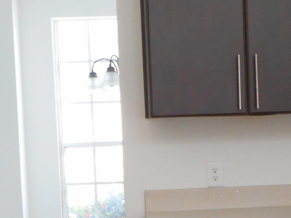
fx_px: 799
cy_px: 195
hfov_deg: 20.5
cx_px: 208
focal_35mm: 95
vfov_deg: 15.4
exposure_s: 1/30
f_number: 3.7
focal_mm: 4.5
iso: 320
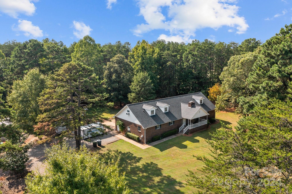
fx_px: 227
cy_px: 97
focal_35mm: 28
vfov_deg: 46.4
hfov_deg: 65.5
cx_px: 146
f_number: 6.3
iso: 100
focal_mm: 10.26
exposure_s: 1/640
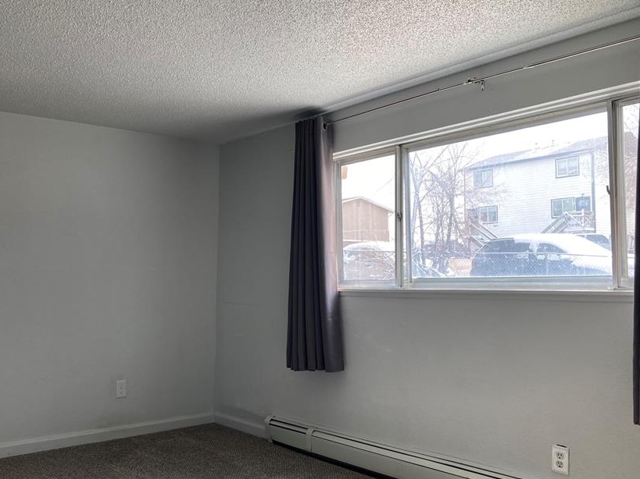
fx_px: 647
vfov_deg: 40.6
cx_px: 259
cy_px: 266
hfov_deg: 52.3
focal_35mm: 35
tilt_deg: +2.1
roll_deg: -0.2
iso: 20
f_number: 1.8
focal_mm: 3.99
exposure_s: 1/127
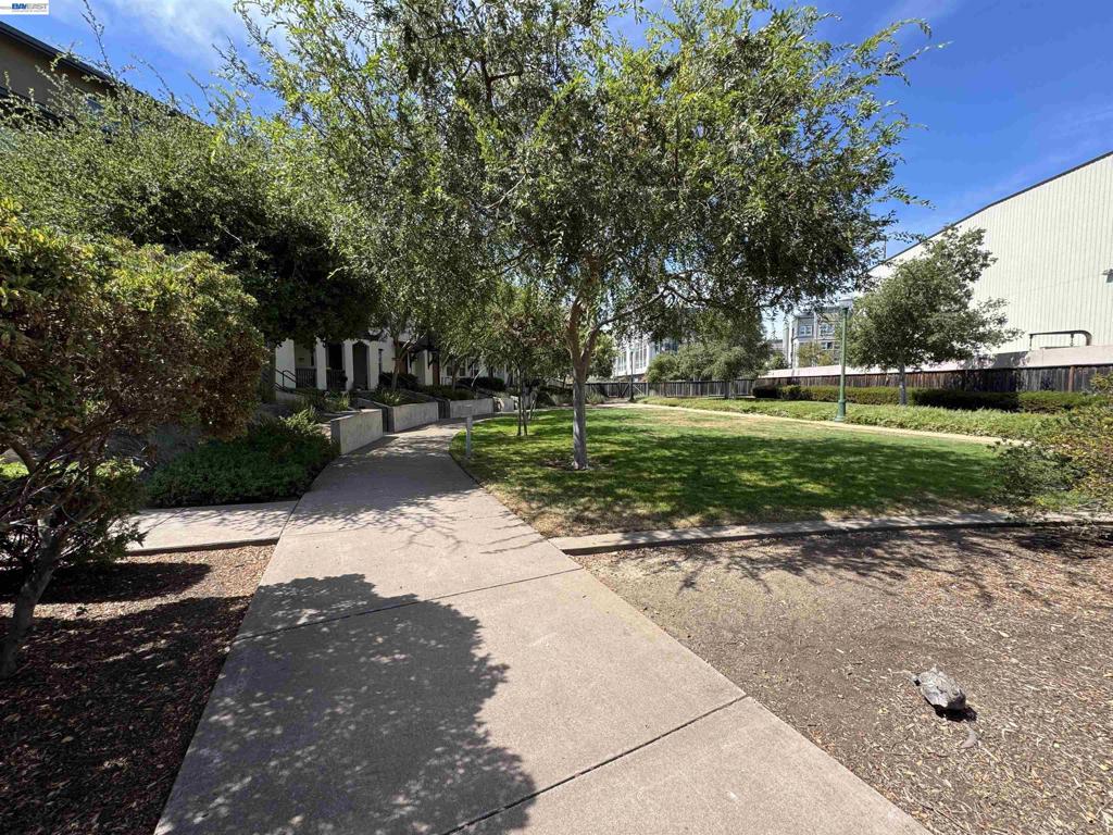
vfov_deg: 85.7
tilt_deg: -4.4
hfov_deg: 102.1
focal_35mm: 14
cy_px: 418
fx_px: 450
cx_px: 556
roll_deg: +0.7
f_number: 2.2
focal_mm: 2.22
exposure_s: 1/868
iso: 50
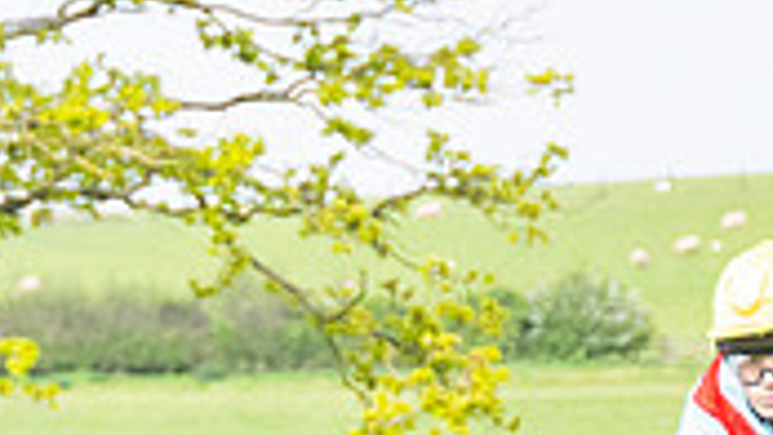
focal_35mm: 723
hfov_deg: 3.0
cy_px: 784
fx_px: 14824
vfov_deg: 1.7
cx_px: -373
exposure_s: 1/1600
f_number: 4
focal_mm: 98
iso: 400
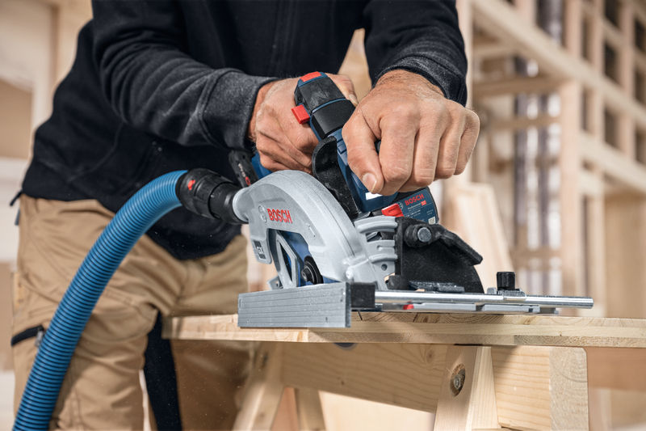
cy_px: 216
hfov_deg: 36.3
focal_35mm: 55
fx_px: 987
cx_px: 323
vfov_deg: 24.6
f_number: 5
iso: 400
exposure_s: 1/160
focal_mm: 55
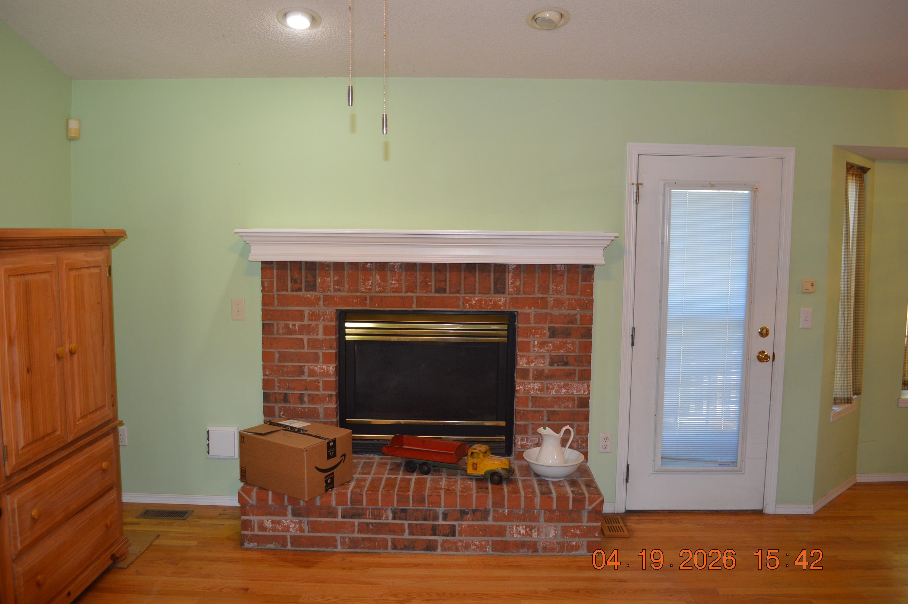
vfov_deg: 47.8
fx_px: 680
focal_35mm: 27
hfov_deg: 67.4
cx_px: 454
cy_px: 302
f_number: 3.5
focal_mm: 18
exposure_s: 1/60
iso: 500
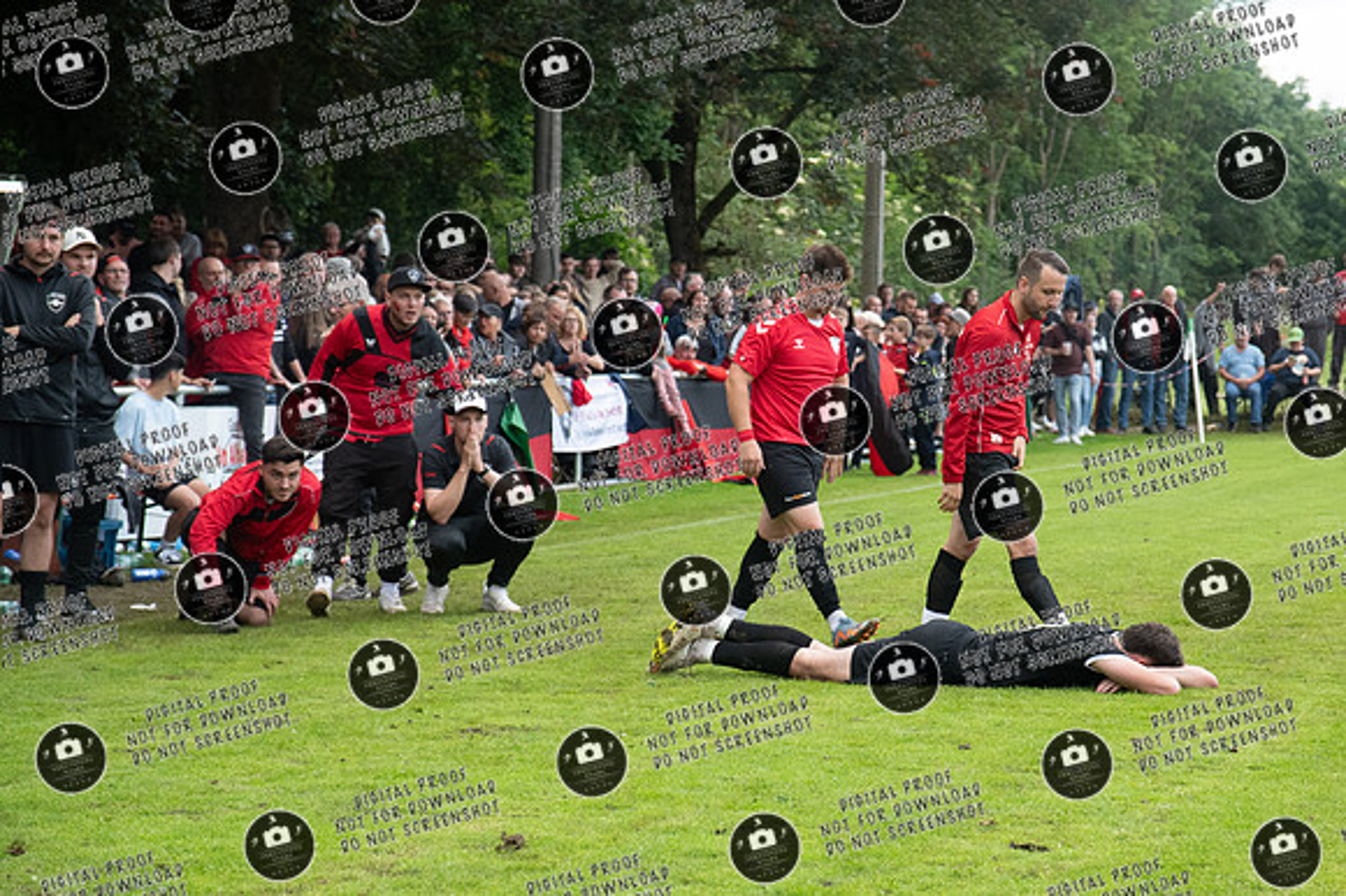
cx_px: 811
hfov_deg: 16.1
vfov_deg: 10.8
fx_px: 4748
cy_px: 517
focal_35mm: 127
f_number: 4
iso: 720
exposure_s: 1/500
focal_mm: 70
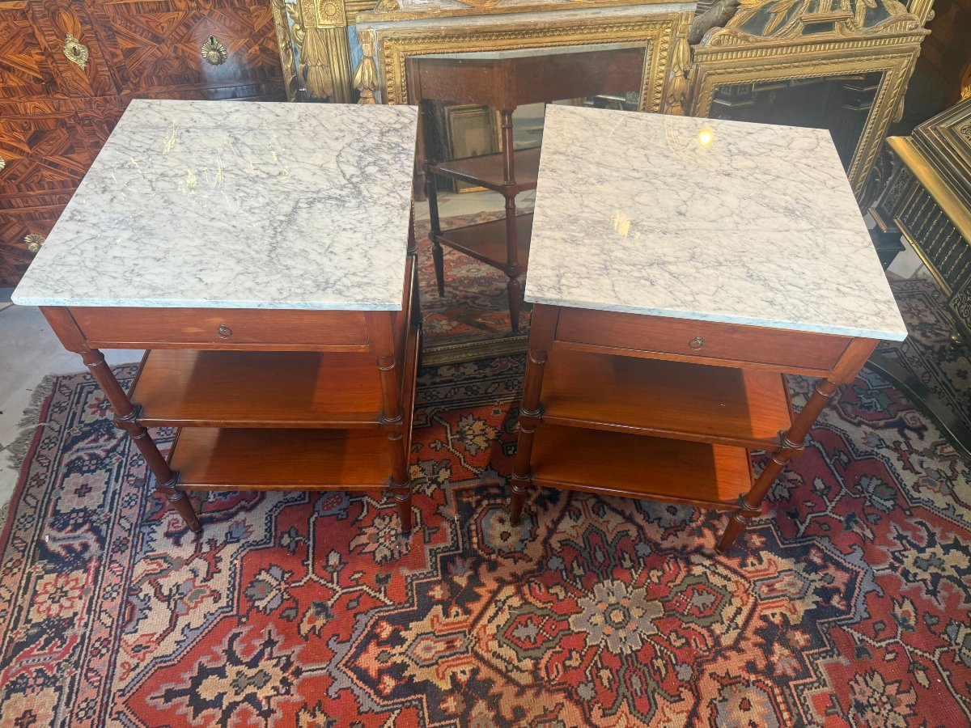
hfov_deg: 71.6
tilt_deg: -49.5
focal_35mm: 24
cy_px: 364
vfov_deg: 56.8
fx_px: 673
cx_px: 486
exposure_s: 1/50
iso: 160
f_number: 1.78
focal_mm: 6.76
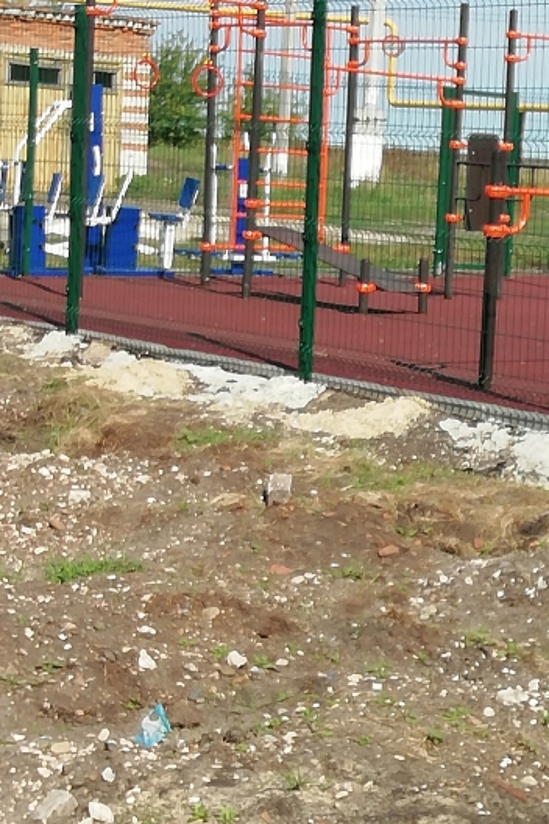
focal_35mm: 93
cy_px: 315
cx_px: 445
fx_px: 2127
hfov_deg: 14.6
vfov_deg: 21.9
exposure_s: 1/1359
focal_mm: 3.46
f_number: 2.2
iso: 50
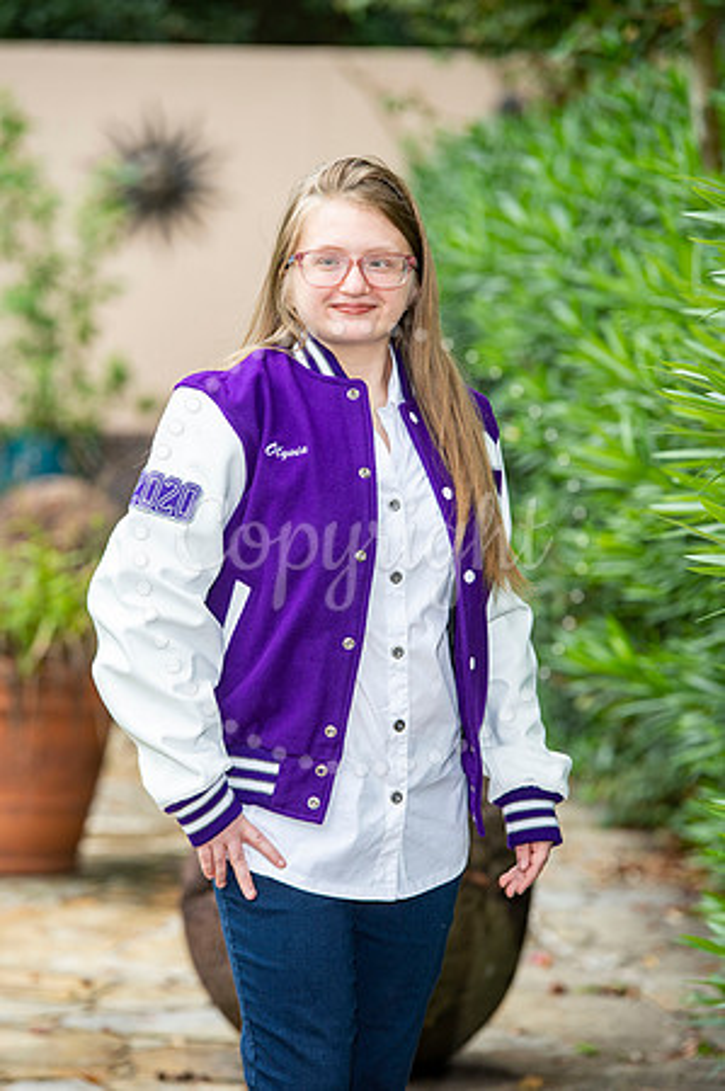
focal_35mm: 165
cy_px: 546
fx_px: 4996
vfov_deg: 12.5
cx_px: 362
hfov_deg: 8.3
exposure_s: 1/125
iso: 320
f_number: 6.3
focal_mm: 165
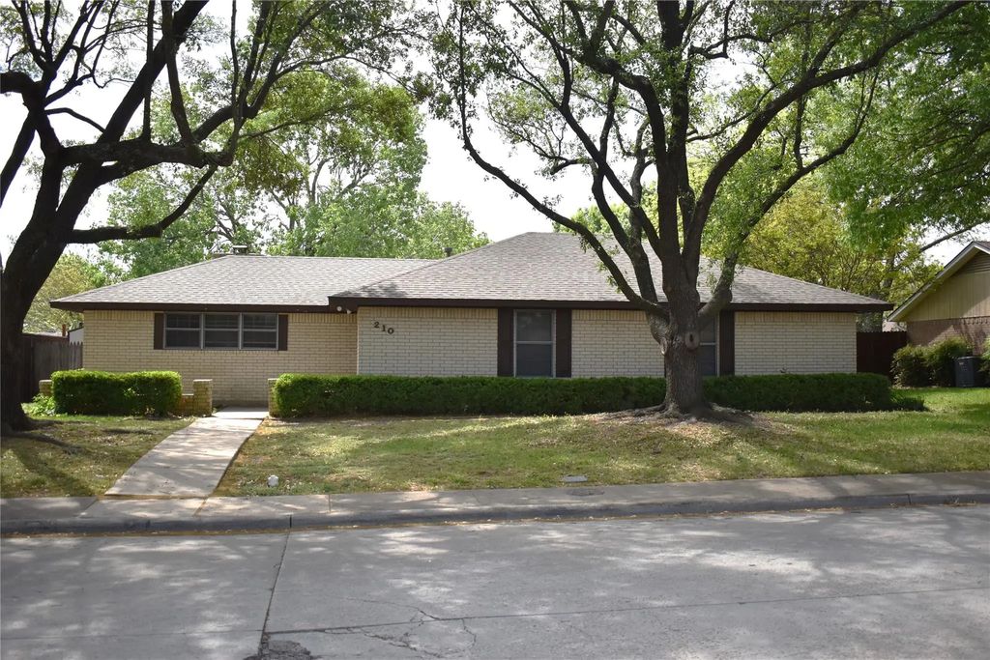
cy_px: 330
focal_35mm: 36
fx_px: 990
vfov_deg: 36.9
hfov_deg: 53.1
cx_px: 495
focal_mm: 24
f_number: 3.8
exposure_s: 1/4000
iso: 640
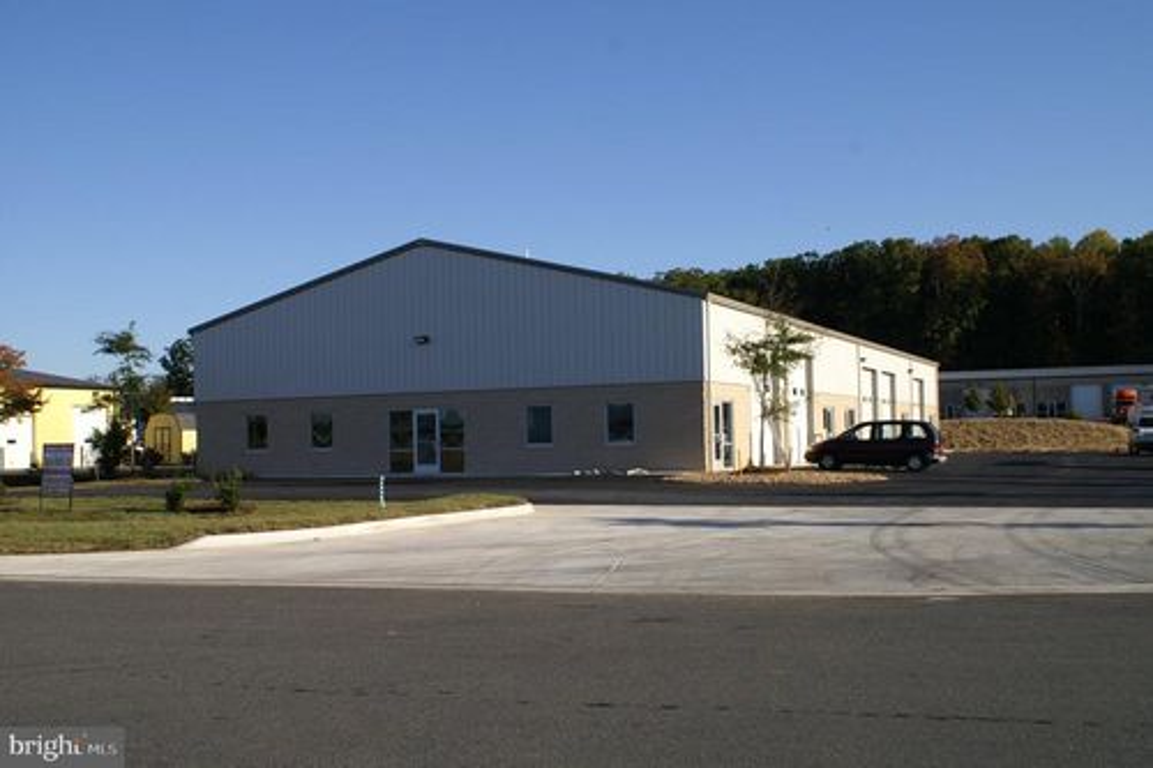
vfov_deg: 34.2
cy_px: 384
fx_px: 1249
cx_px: 576
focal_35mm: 39
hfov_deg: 49.6
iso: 100
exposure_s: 1/125
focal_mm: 26
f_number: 11
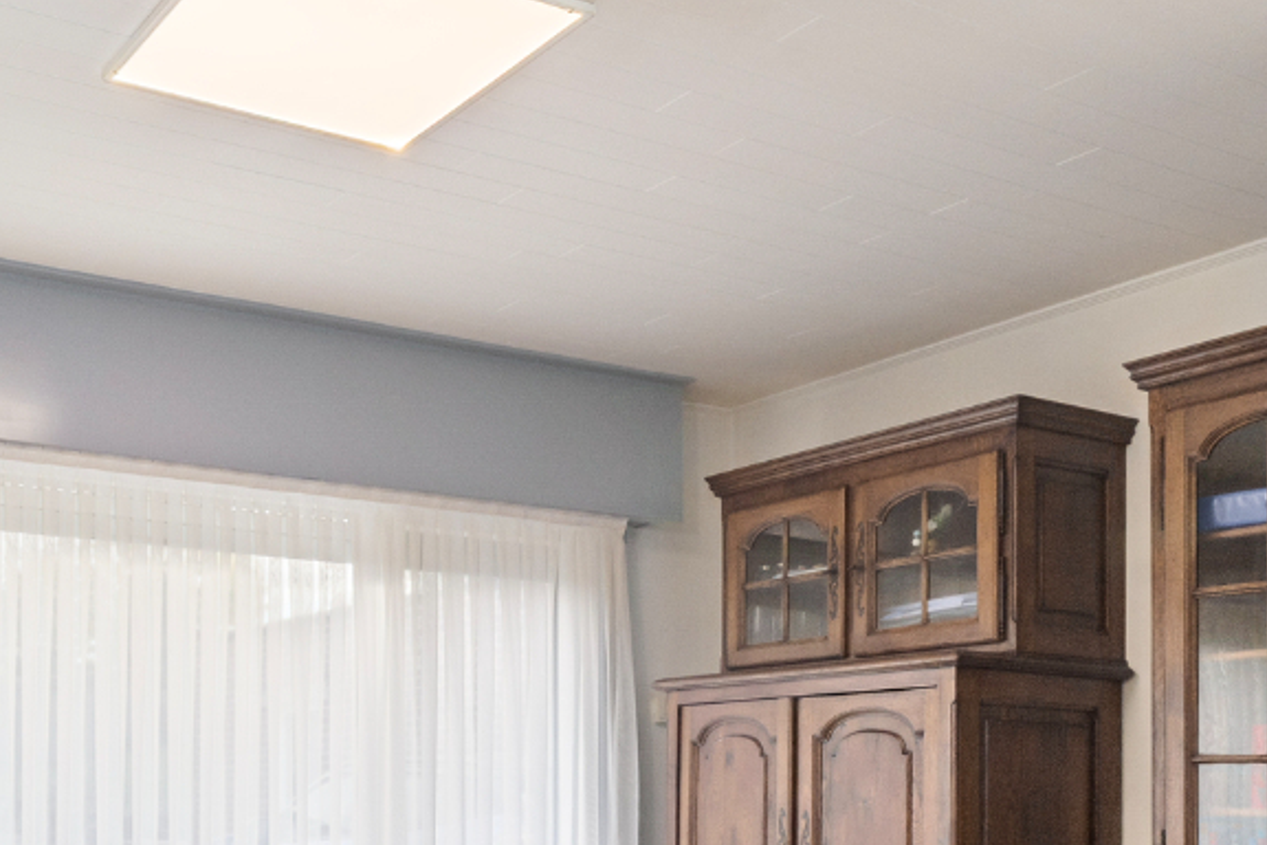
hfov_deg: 42.3
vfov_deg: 28.2
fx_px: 1584
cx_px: 324
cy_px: 830
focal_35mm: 45
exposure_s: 1/250
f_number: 11
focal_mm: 16
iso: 250
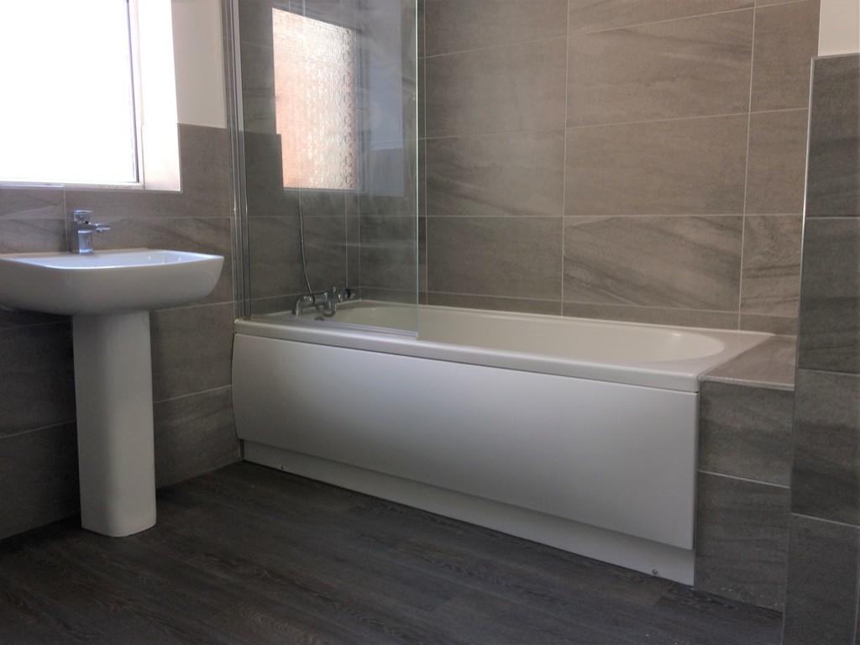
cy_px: 322
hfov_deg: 61.7
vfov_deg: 48.2
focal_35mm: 29
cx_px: 430
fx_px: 720
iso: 40
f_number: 2.2
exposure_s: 1/33
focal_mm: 4.15
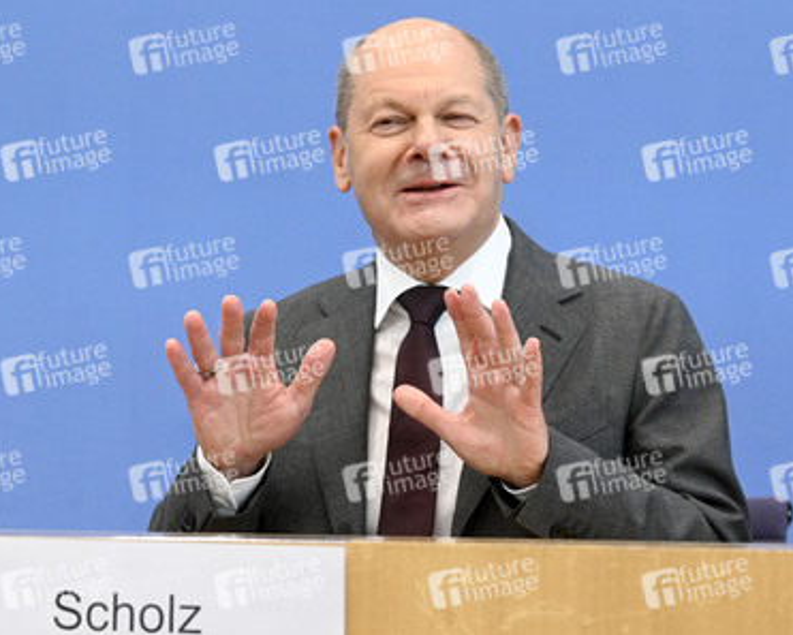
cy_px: 316
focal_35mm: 82
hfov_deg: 23.3
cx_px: 426
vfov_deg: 18.7
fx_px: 1925
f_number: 6.3
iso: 5000
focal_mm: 72
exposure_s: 1/640
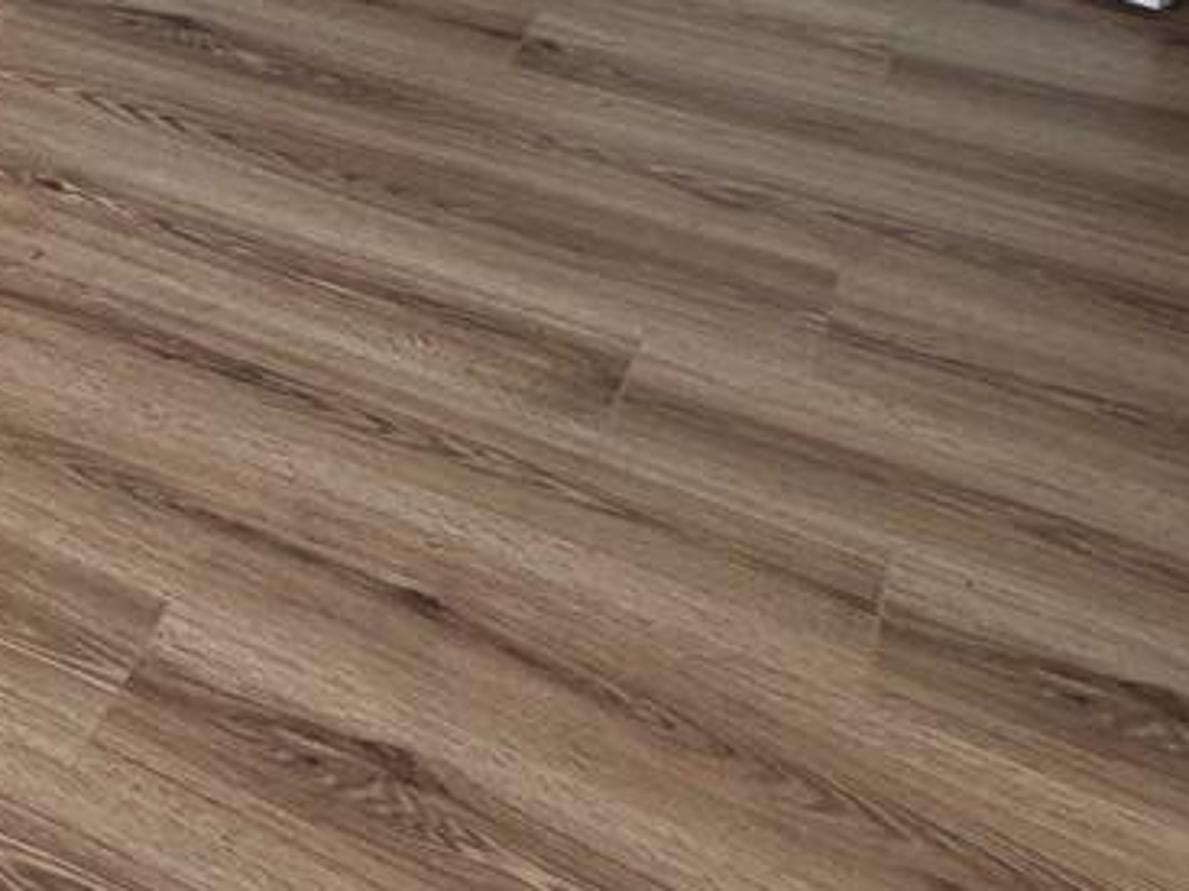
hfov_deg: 22.9
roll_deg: +4.2
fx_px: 2095
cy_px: -522
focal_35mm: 61
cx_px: -774
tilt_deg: -13.3
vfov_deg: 20.0
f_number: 2.2
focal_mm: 2.22
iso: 100
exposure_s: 1/121
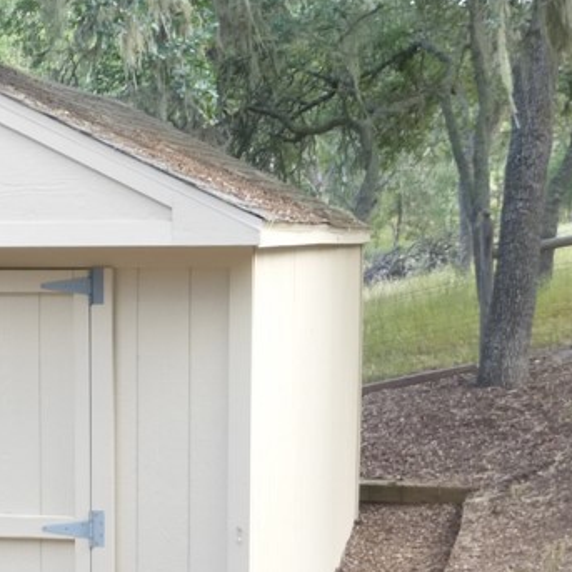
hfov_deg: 16.2
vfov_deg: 16.9
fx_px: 1926
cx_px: -108
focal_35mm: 103
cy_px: 369
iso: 125
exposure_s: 1/60
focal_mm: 6.9
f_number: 3.9
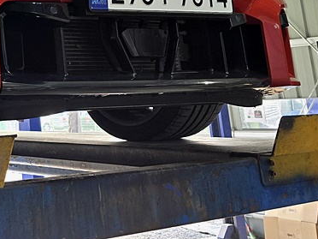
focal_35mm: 68
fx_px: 625
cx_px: -63
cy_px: -42
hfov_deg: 25.6
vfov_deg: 20.3
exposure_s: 1/180
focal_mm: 6.3
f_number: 1.7
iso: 64
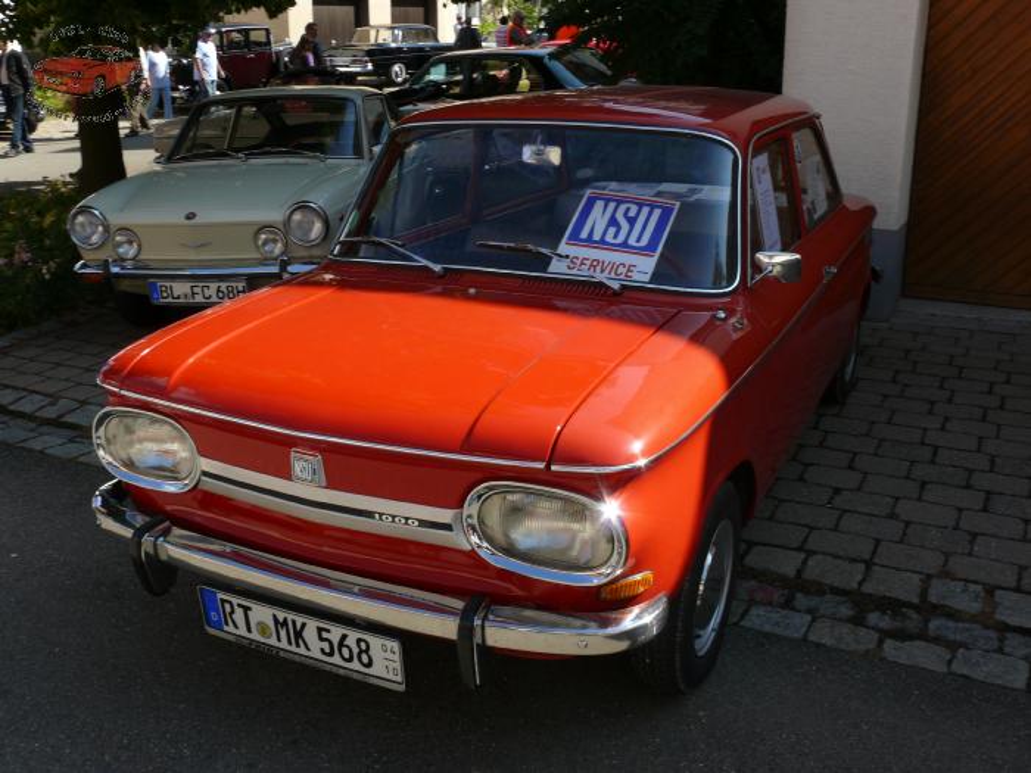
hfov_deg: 52.6
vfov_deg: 40.7
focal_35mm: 35
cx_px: 516
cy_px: 386
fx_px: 1042
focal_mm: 7.4
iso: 100
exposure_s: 1/250
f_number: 5.6
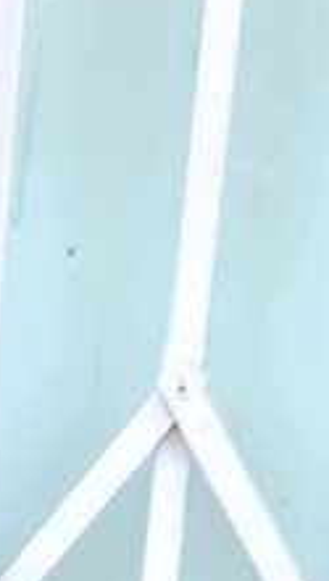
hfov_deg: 6.7
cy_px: 1395
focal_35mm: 181
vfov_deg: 10.3
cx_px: -21
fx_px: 2795
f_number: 1.8
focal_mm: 5.4
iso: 40
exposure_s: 1/180
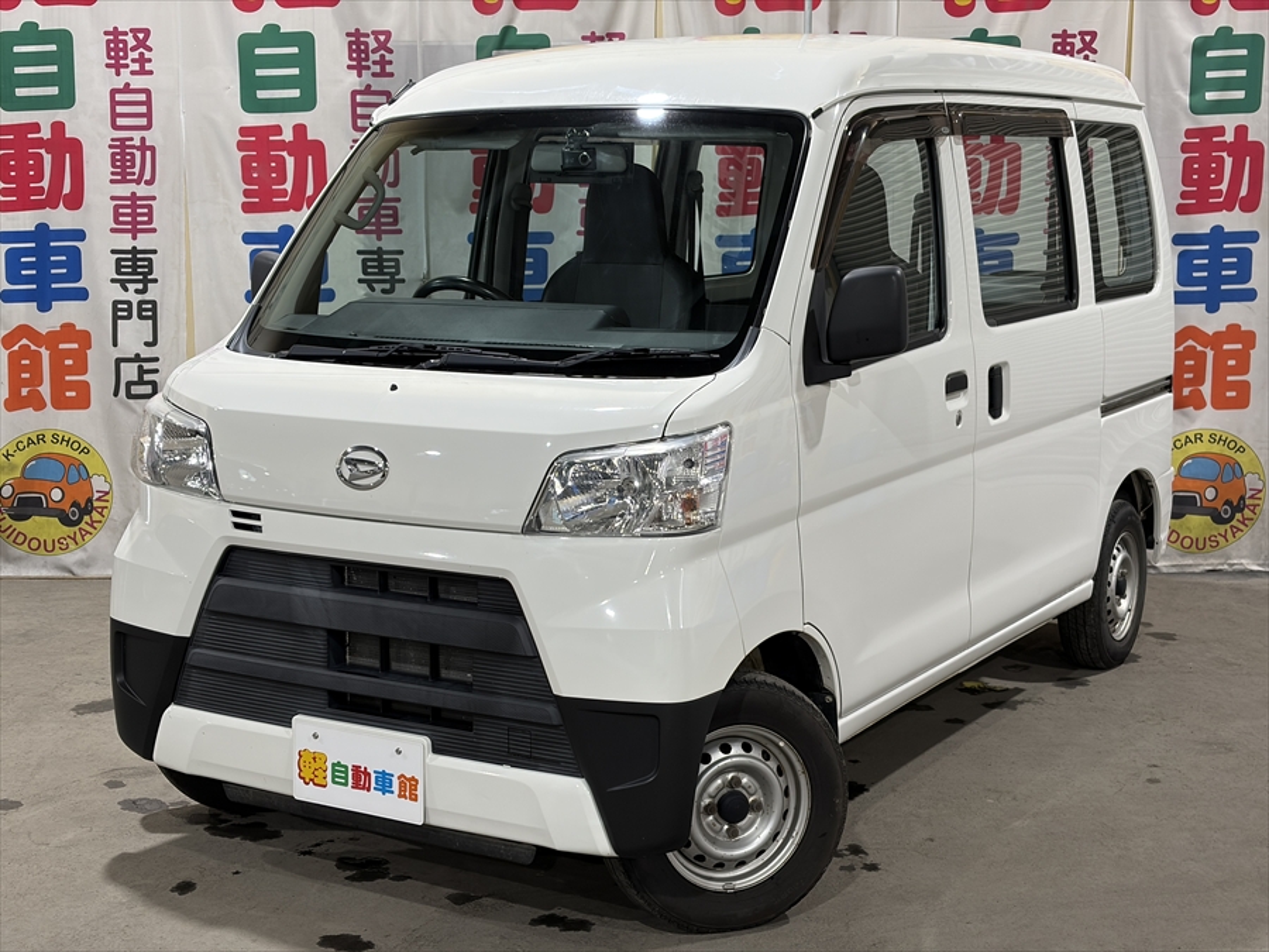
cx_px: 634
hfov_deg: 36.8
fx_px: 1906
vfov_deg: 28.0
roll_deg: +1.0
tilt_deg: -8.2
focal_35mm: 52
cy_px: 476
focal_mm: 5.96
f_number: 1.6
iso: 50
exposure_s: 1/50
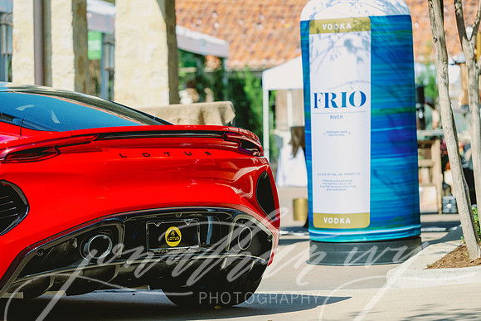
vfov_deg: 8.6
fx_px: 2138
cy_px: 160
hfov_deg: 12.8
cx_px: 240
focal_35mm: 160
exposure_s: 1/2500
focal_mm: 160
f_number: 5.6
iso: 800
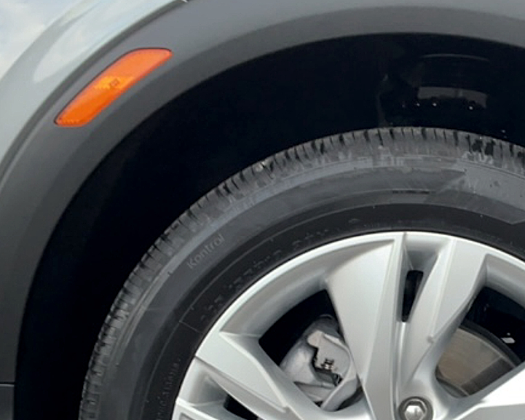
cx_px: 431
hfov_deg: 28.4
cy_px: 362
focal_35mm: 65
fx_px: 1010
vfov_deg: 23.0
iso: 32
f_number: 1.8
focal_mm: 3
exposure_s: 1/120
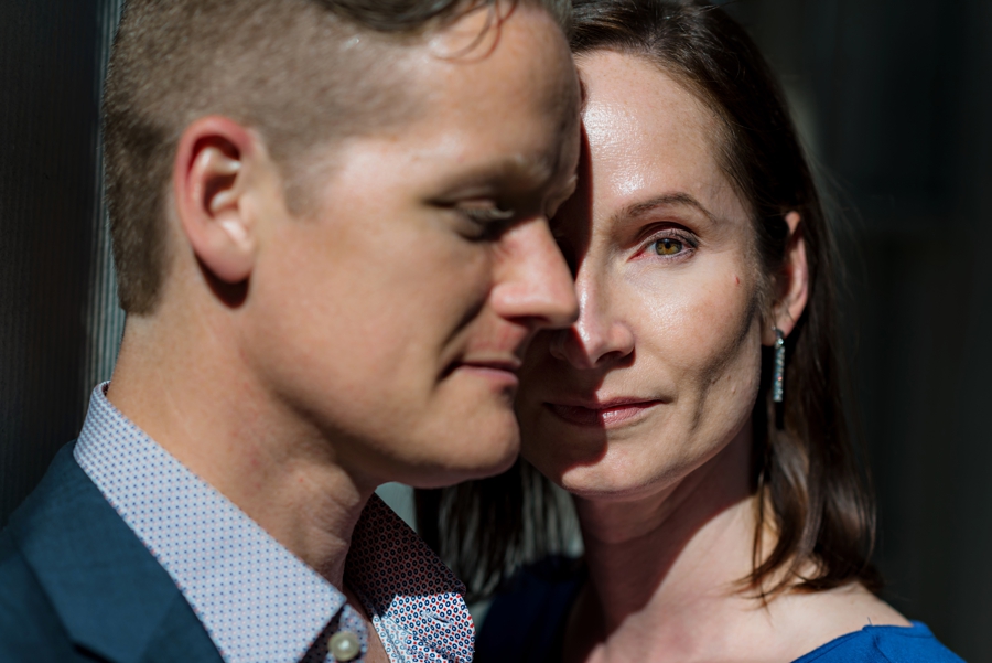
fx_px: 2343
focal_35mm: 85
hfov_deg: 23.9
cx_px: 496
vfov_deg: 16.1
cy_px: 332
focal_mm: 85
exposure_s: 1/3200
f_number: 2.8
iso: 100
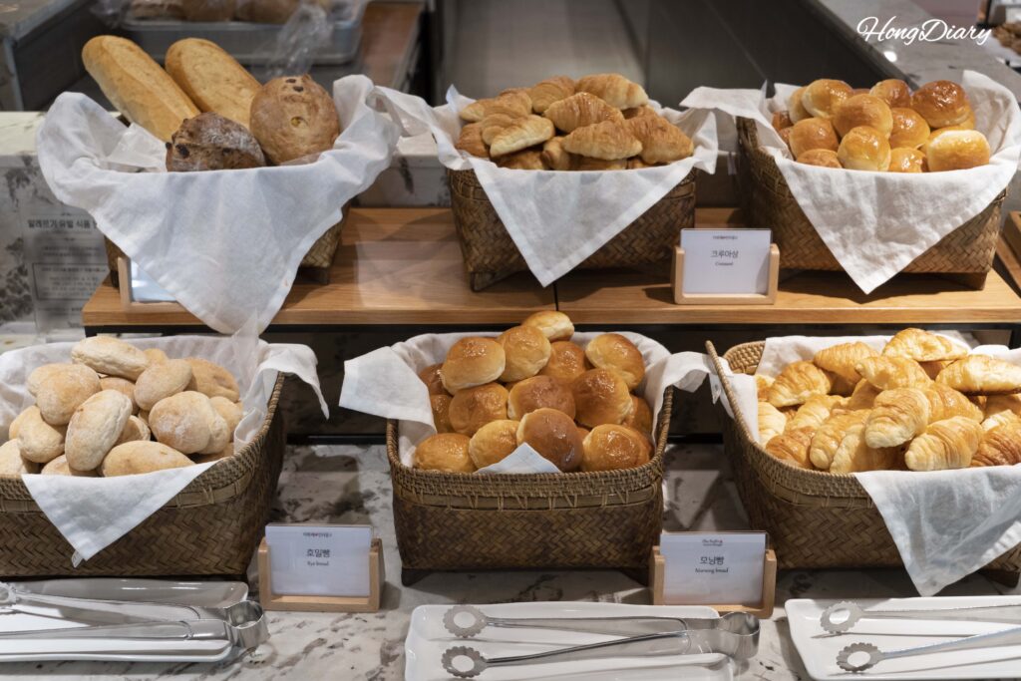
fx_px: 1135
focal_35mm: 40
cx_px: 510
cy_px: 340
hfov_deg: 48.5
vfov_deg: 33.4
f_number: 5
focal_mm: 40
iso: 2500
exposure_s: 1/160
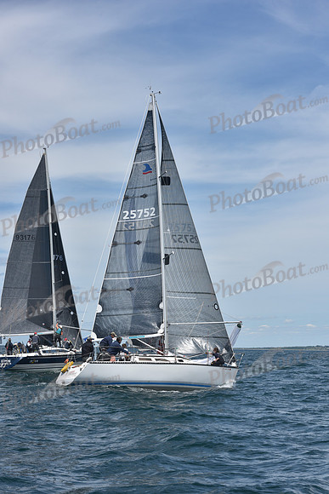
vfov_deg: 28.8
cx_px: 164
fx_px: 959
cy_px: 247
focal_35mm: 70
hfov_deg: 19.5
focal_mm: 70
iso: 250
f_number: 10
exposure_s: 1/800
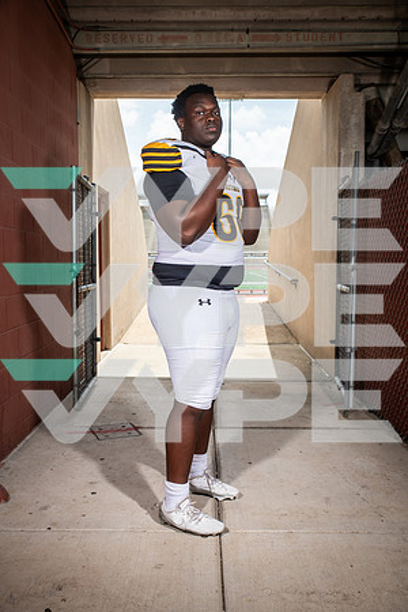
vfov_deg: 54.4
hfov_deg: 37.9
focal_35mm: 35
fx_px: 595
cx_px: 204
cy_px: 306
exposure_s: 1/400
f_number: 7.1
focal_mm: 35
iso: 125
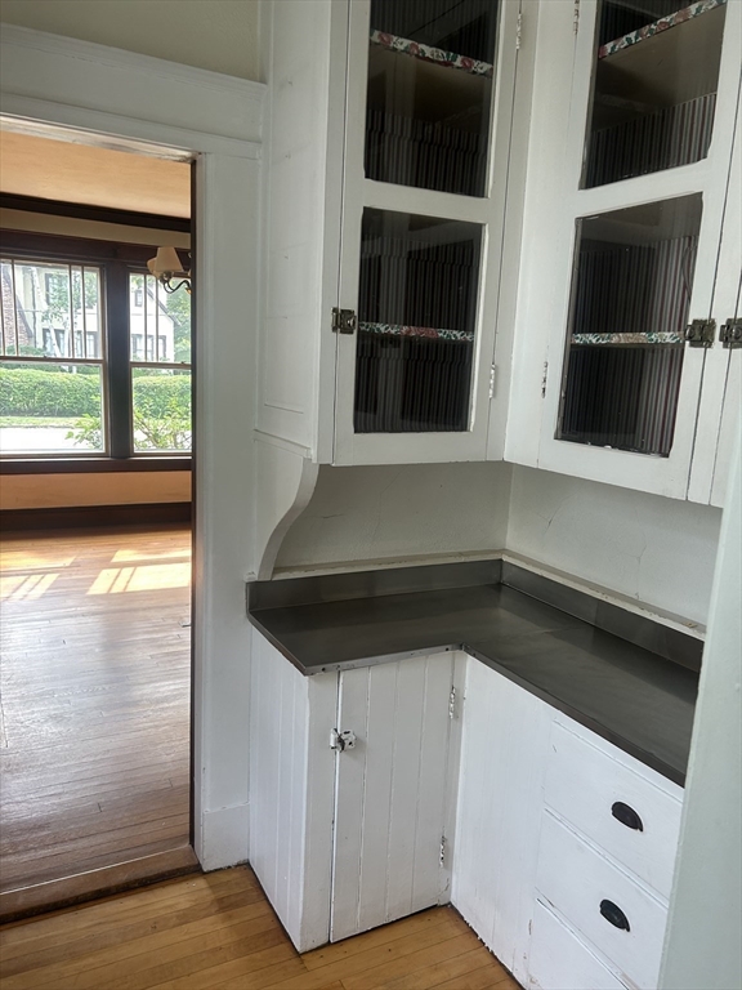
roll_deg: -3.4
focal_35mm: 26
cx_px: 371
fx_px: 743
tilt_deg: -10.5
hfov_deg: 53.1
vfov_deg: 67.3
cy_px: 495
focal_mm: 5.7
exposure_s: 1/121
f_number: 1.5
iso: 80
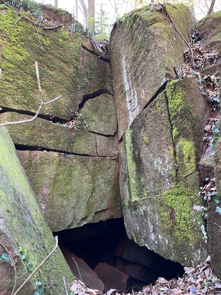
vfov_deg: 67.3
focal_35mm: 26
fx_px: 221
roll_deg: -0.3
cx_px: 110
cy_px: 148
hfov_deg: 53.1
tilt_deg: +15.2
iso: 125
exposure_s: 1/64
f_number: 1.6
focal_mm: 5.1
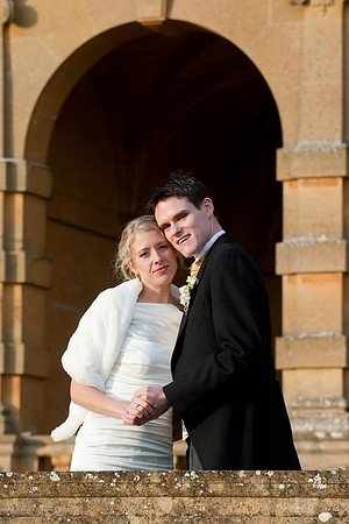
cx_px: 174
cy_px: 262
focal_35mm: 150
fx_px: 2181
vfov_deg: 13.7
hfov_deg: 9.1
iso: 500
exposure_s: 1/500
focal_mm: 150
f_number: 6.3
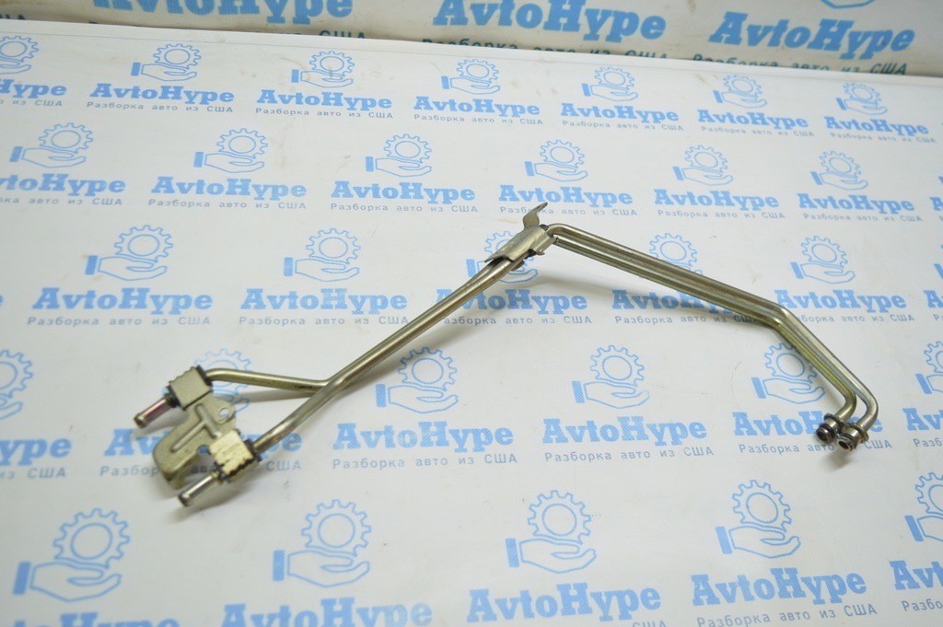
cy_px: 314
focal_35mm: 33
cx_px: 472
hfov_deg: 57.3
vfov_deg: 39.9
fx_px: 864
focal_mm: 22
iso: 400
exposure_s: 1/60
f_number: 3.8
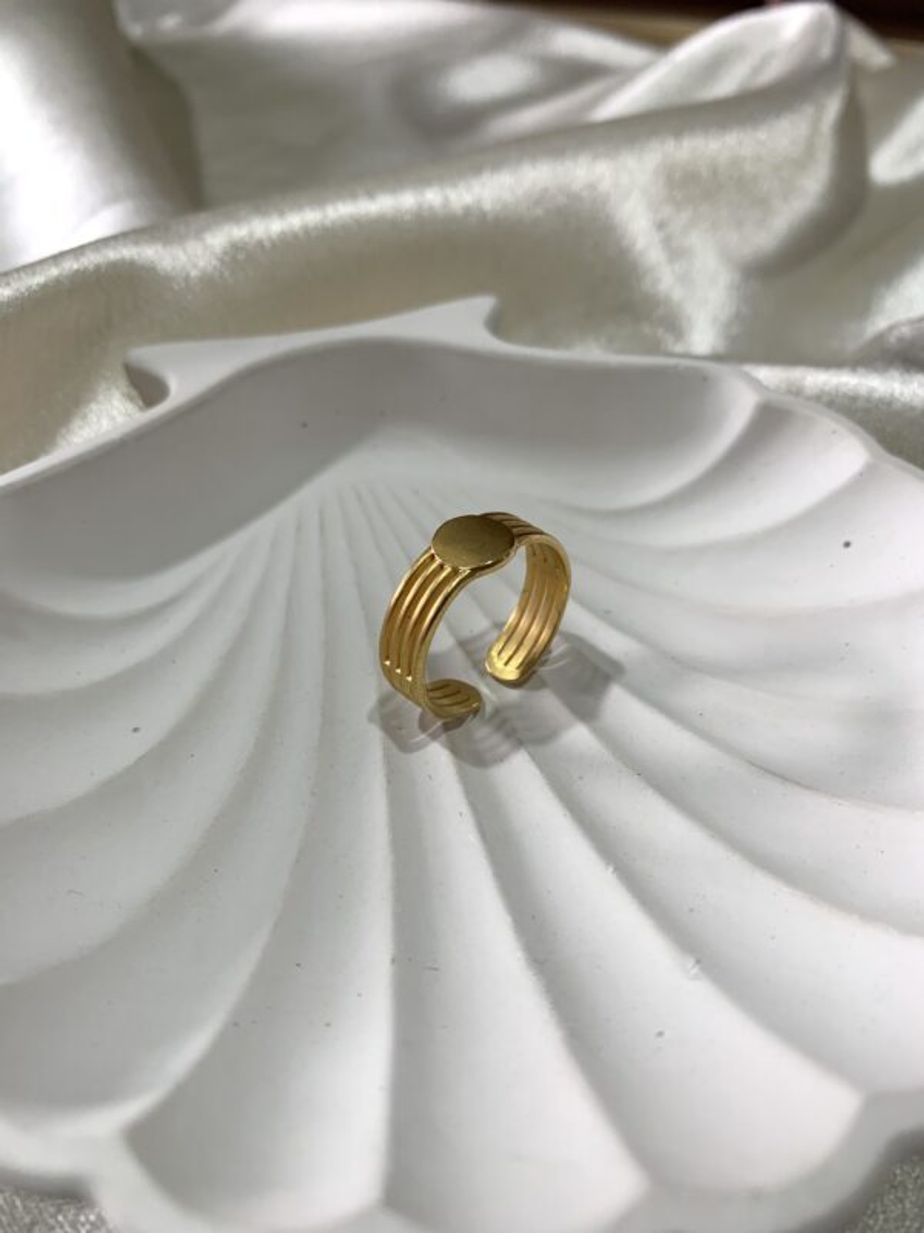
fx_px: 925
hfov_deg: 53.1
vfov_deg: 67.3
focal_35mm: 26
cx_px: 462
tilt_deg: -47.7
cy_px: 616
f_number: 1.8
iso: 80
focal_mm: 4.25
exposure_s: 1/100
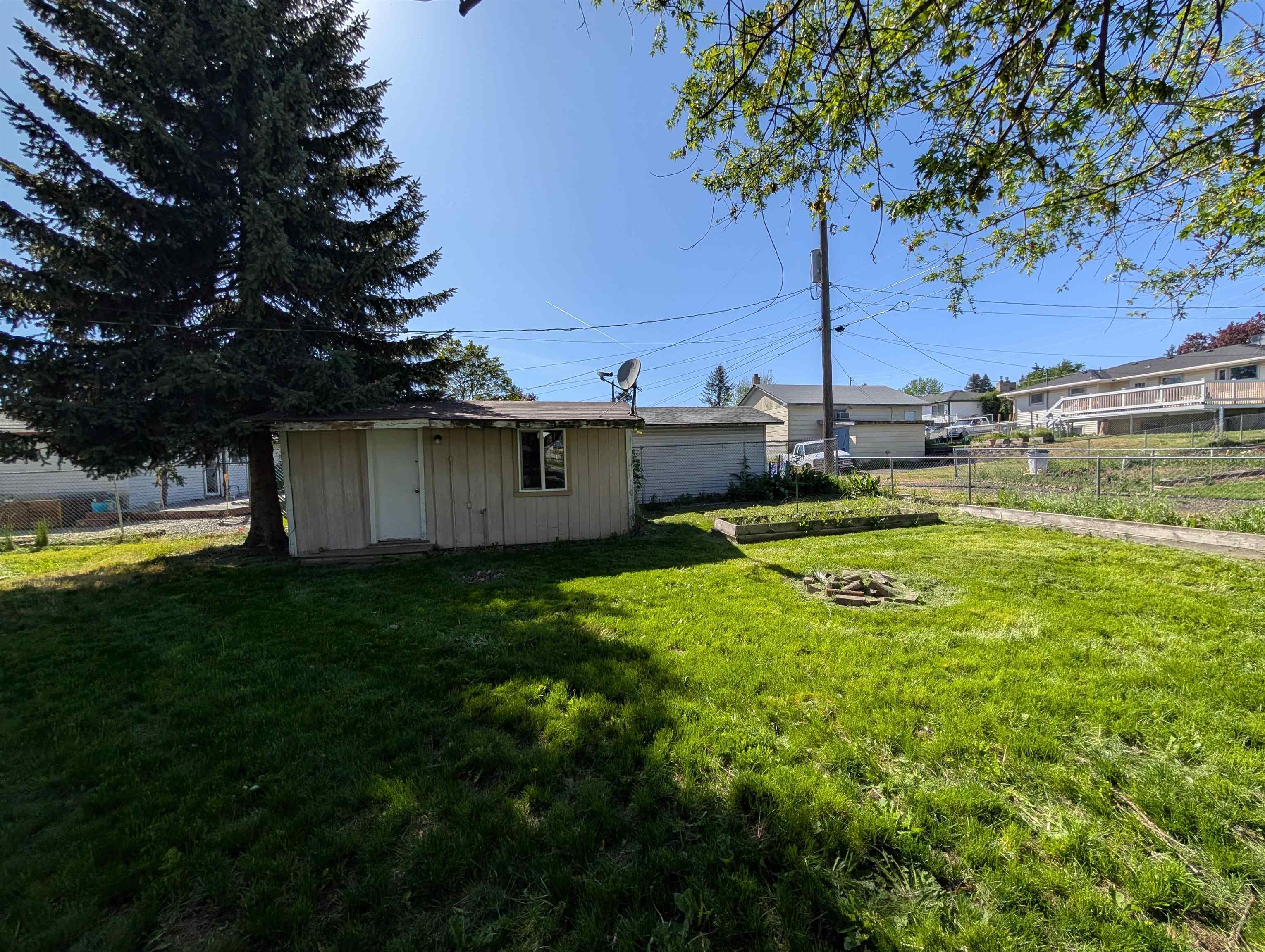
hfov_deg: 110.5
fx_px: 439
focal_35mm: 12
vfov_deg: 94.6
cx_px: 632
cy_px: 476
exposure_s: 1/3436
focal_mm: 2.02
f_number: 1.7
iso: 55
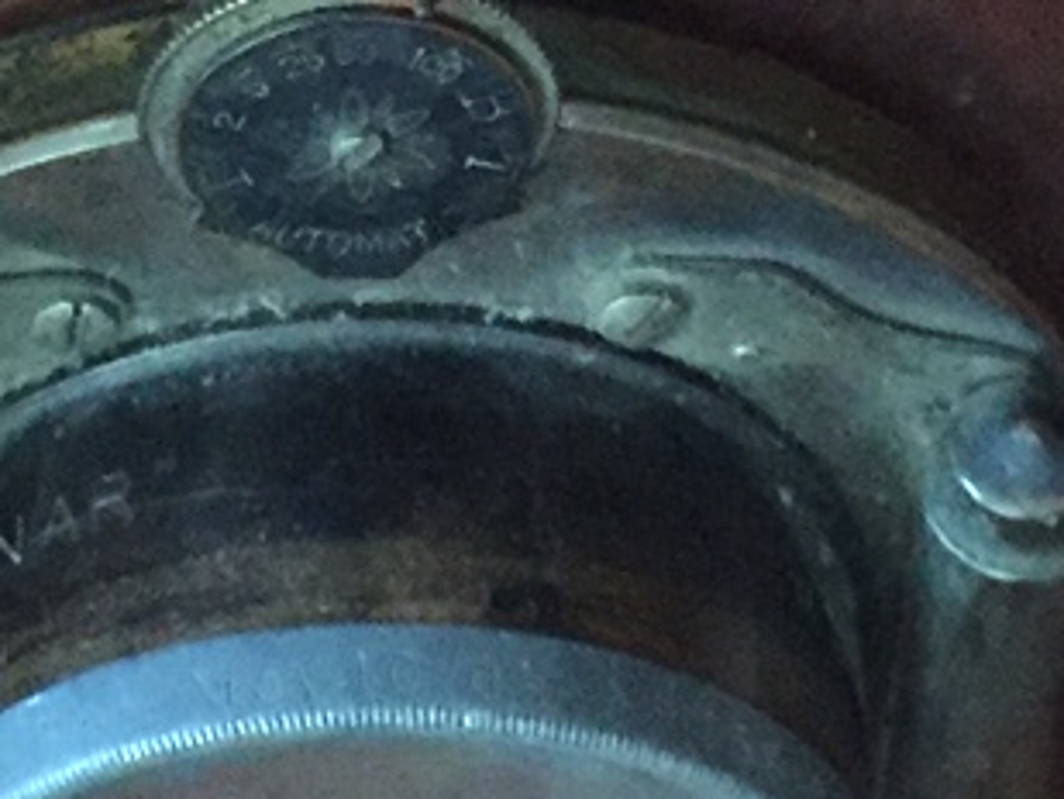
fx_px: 4705
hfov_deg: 12.9
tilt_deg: -47.3
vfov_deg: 9.6
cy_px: -41
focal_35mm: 153
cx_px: 358
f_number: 2.2
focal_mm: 4.15
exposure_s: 1/15
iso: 500
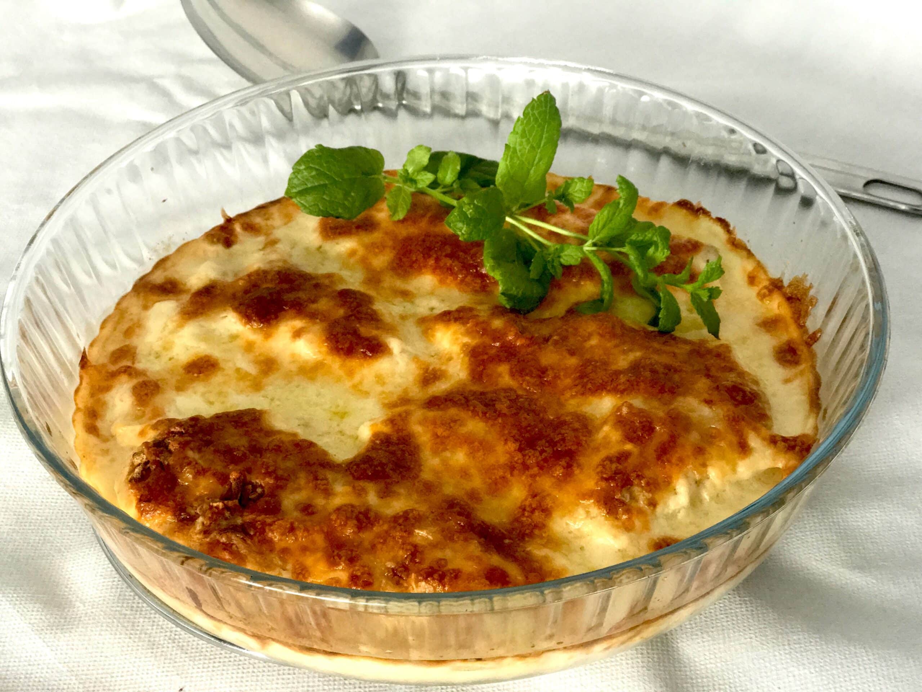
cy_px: 346
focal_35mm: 57
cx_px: 461
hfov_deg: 33.8
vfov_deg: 25.7
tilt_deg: -40.6
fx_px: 1518
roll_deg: +3.0
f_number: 2.8
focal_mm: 6.6
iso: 160
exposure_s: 1/50
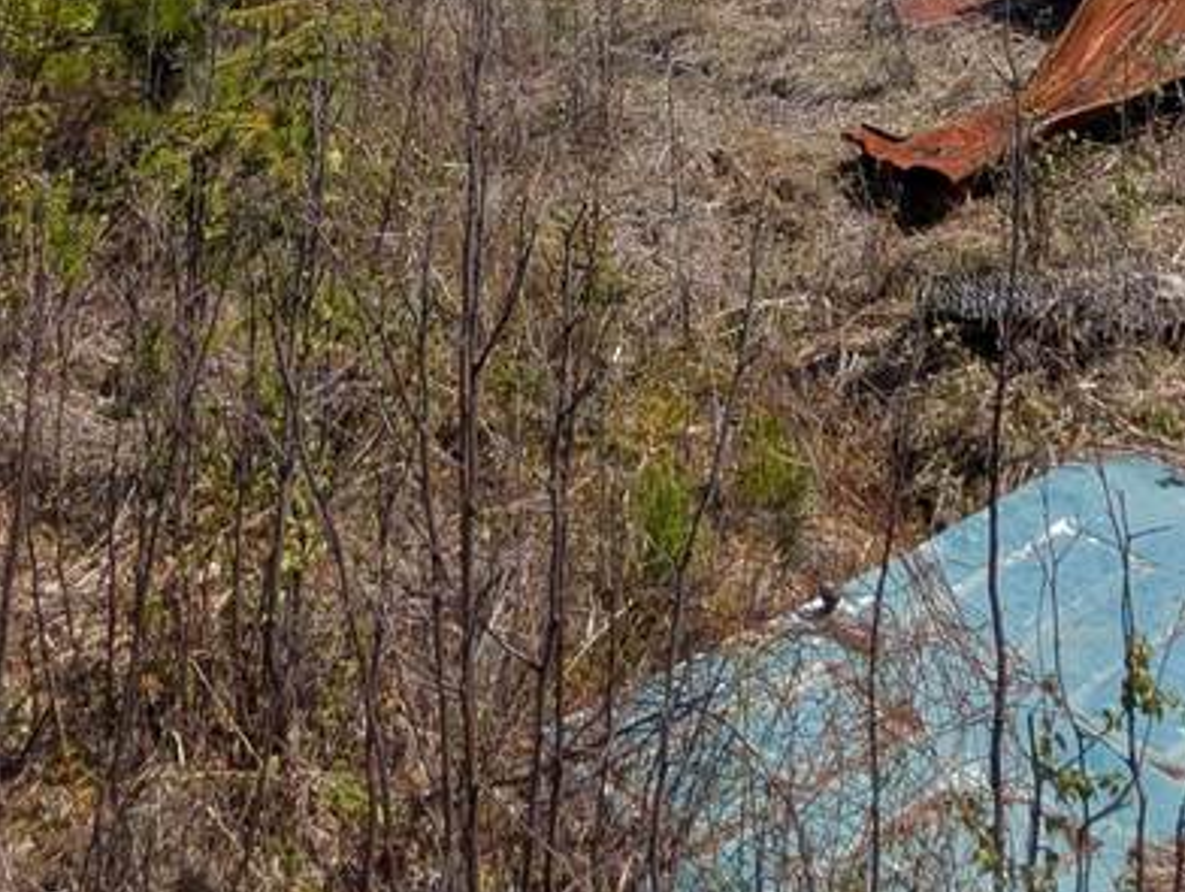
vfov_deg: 27.3
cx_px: 615
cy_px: -405
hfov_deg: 47.8
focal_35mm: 39
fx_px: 1337
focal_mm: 2.02
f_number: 1.7
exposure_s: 1/3436
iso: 56
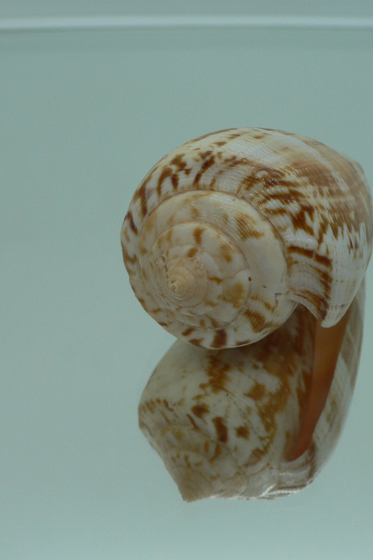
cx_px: 255
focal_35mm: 49
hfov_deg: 27.3
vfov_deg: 40.4
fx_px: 762
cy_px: 280
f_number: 2.8
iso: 80
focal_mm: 4.6
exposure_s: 1/60
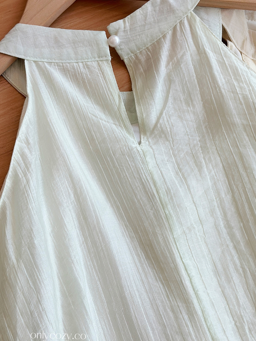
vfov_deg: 25.3
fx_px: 759
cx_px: 128
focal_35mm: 77
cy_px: 165
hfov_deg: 19.1
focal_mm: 6.86
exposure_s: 1/135
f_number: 1.78
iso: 64
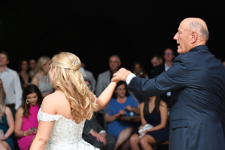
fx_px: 656
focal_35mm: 105
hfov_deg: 19.5
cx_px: 112
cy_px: 75
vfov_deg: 13.0
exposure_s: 1/125
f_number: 2.8
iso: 1250
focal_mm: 70
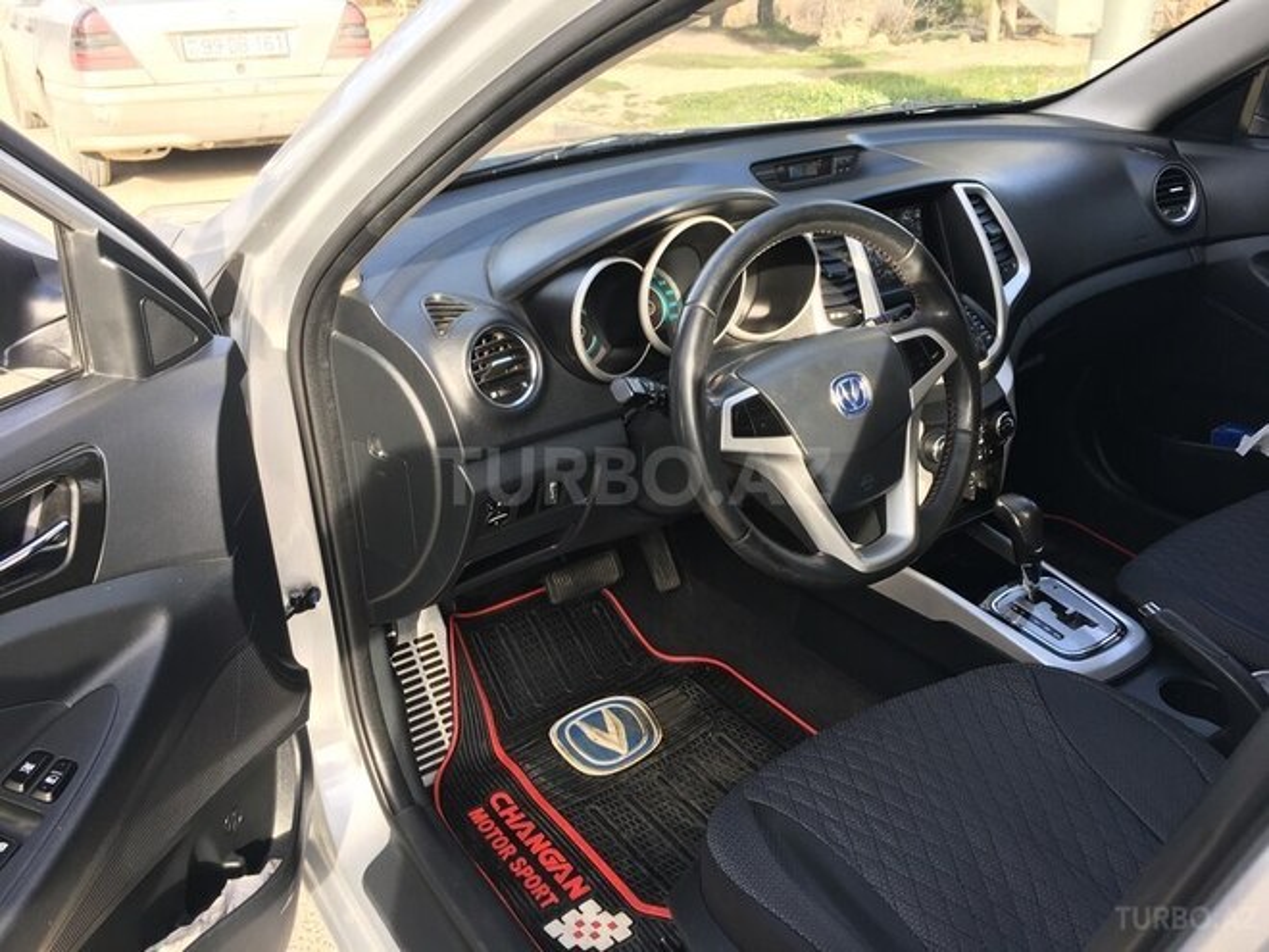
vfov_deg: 48.2
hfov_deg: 61.7
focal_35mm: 29
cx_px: 634
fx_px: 1063
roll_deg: +3.0
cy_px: 476
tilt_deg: -26.5
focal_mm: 4.15
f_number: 2.2
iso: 25
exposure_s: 1/111
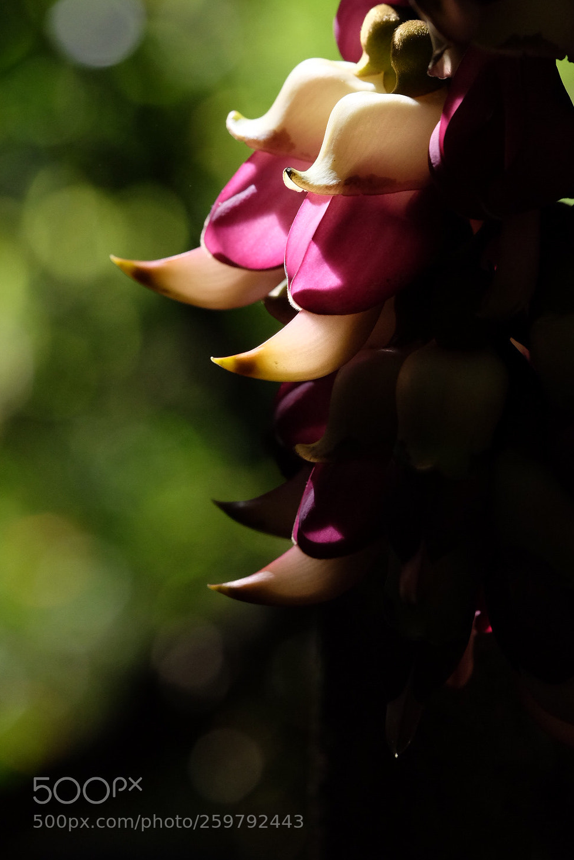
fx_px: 5476
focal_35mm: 229
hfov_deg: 6.0
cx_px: 310
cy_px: 399
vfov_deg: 9.0
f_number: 5.6
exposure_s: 1/2000
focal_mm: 140
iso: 2500
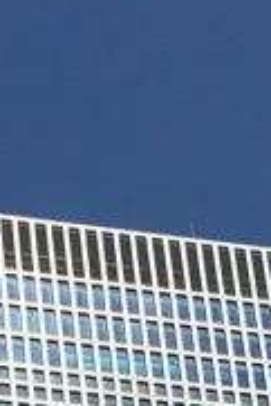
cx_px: -25
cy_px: 1054
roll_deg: +4.8
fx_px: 2400
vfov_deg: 8.6
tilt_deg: +28.9
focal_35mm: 213
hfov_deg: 6.4
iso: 25
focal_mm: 4.15
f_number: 2.2
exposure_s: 1/3205
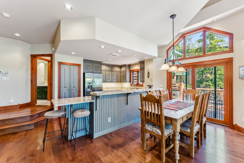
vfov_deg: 81.3
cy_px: 82
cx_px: 122
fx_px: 95
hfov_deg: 104.2
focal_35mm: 14
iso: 800
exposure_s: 1/30
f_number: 8
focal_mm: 14
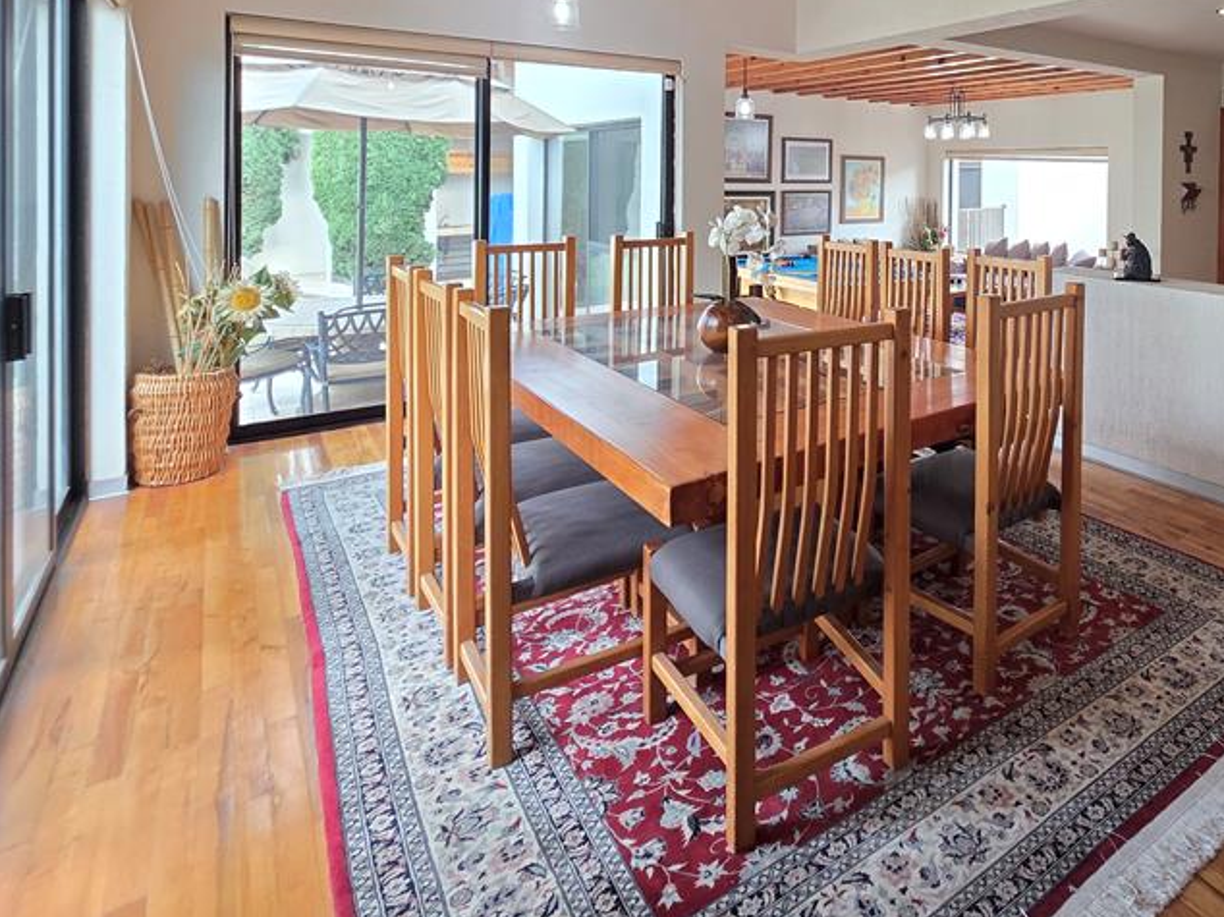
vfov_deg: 58.9
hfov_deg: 73.3
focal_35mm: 21
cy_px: 193
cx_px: 923
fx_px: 742
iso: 250
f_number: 1.9
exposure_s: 1/120
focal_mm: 2.2
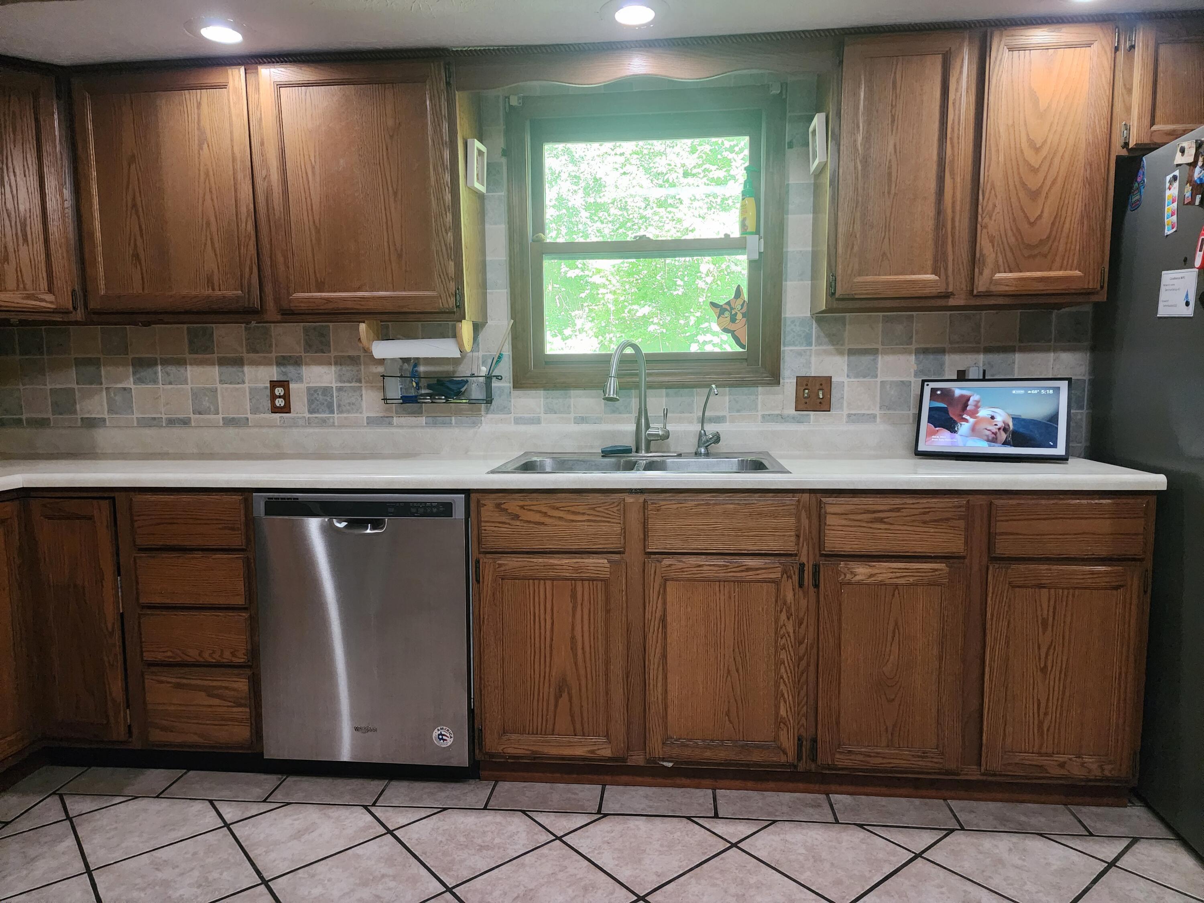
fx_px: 800
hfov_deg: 73.9
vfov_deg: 58.9
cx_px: 602
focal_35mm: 23
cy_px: 452
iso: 1000
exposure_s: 1/120
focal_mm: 6.4
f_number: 1.8
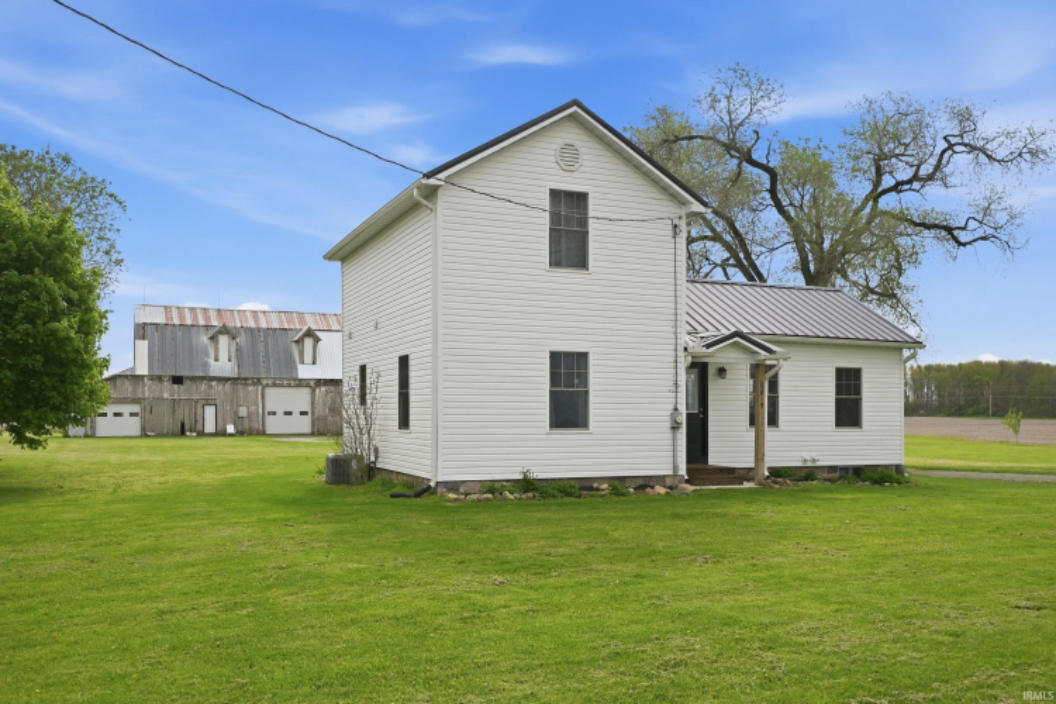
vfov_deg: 43.6
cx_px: 528
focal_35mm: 30
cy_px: 352
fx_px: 880
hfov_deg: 61.9
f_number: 4
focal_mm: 20
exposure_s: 1/1250
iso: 100
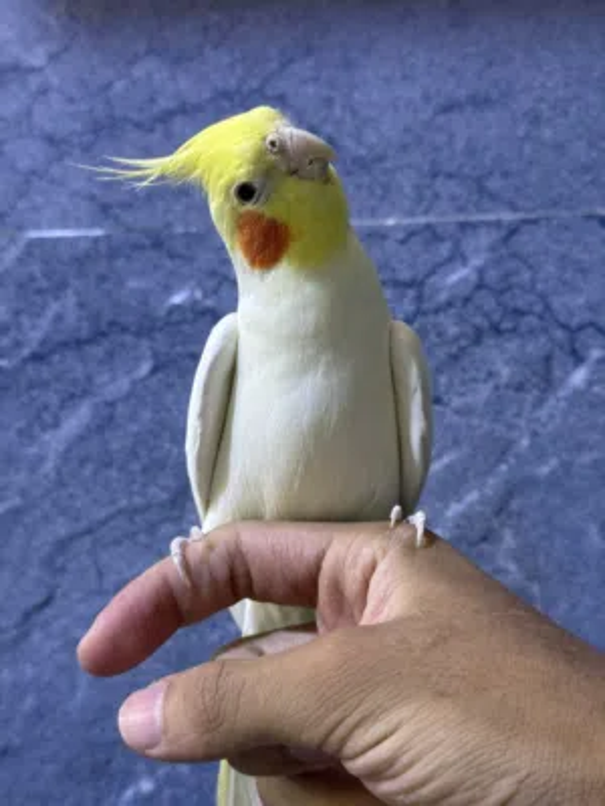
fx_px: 1119
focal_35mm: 48
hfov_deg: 30.3
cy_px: 403
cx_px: 302
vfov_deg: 39.7
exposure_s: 1/50
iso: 250
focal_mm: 6.76
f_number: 1.78
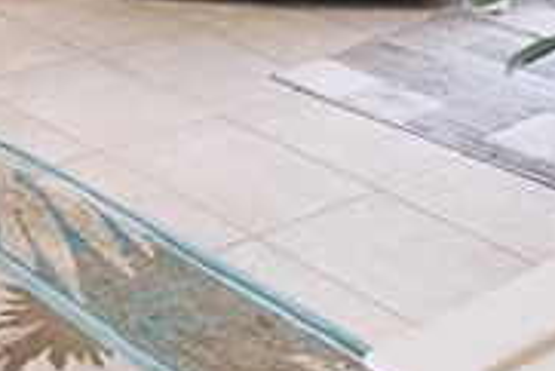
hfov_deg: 18.8
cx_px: -365
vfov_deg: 12.0
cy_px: -537
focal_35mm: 90
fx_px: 1389
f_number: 5.6
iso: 6400
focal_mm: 10
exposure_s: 1/210
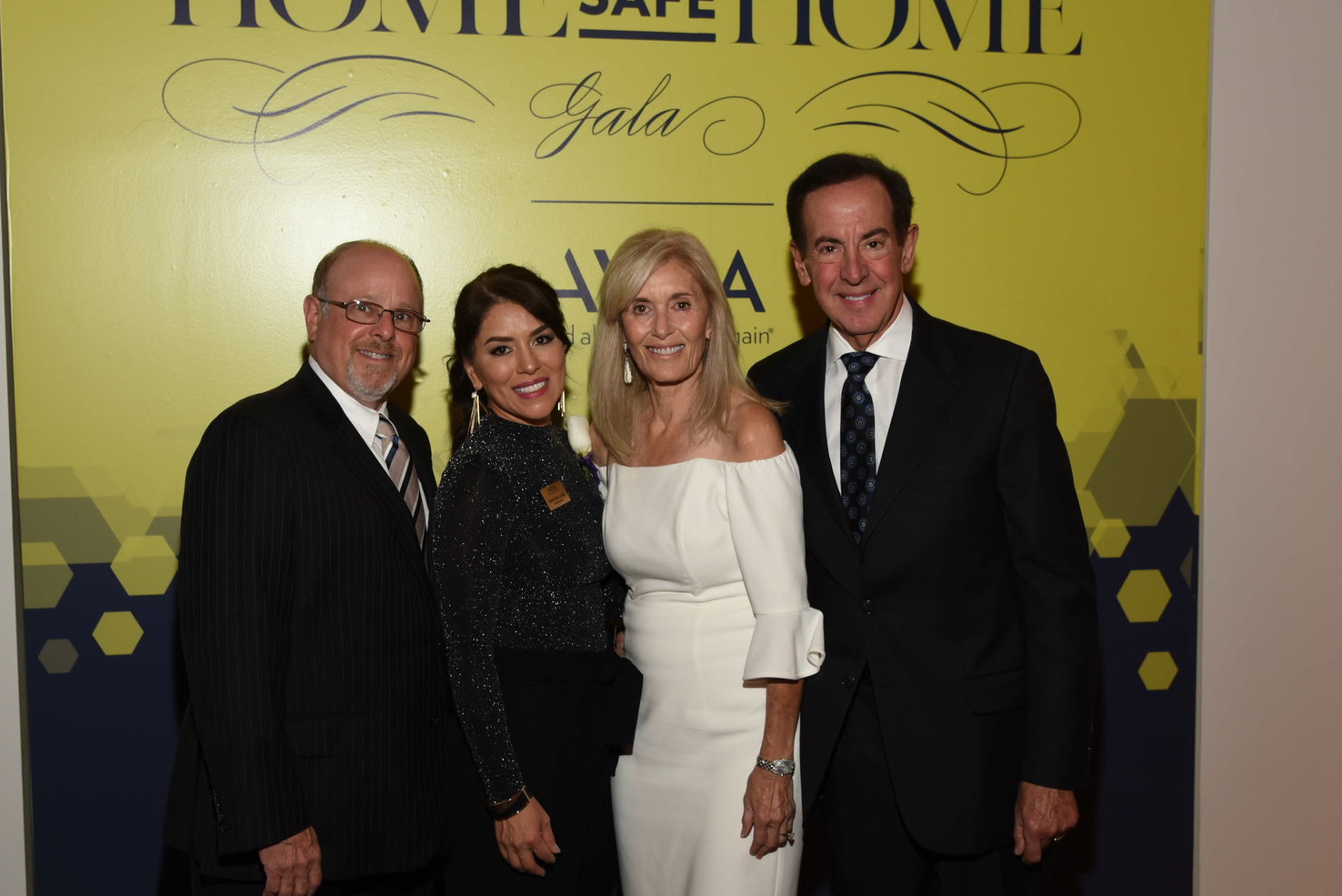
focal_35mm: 42
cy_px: 441
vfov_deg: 31.9
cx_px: 654
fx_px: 1566
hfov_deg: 46.4
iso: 640
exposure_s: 1/30
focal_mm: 31
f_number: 5.6
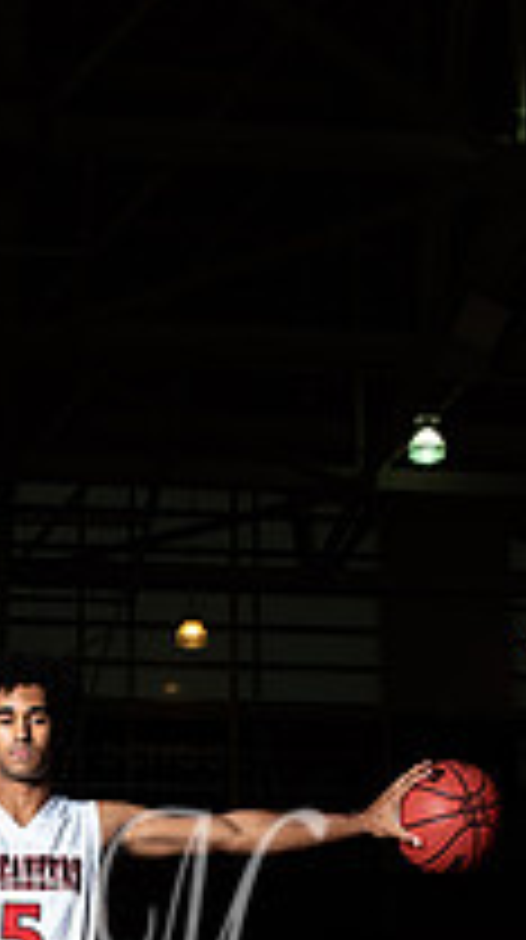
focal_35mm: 70
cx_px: 99
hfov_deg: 17.0
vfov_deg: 28.3
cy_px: 949
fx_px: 1742
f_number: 14
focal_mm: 31
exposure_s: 1/200
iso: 320
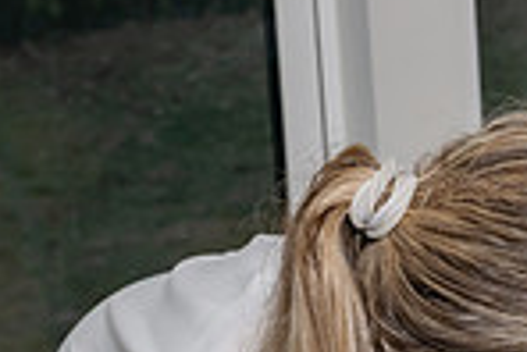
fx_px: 2462
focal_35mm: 168
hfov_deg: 11.8
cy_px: 356
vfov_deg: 8.1
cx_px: 730
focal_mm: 36
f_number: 7.1
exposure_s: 1/250
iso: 640
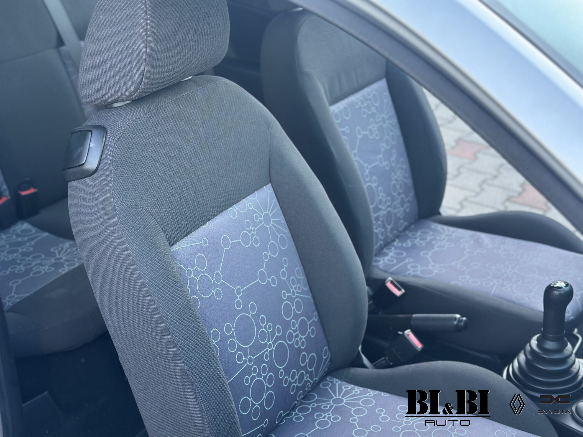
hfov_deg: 39.7
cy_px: 218
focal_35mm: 48
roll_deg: +0.0
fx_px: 808
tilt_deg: -27.2
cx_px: 292
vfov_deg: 30.3
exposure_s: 1/172
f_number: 1.78
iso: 125
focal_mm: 6.86
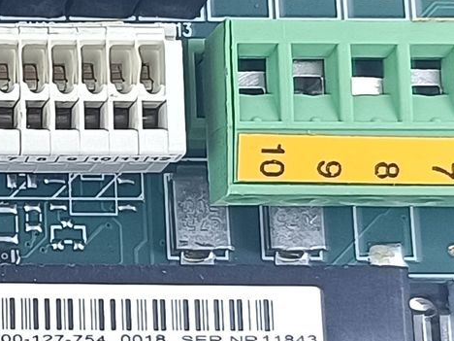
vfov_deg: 34.4
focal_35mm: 41
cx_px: 84
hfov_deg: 43.4
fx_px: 538
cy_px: 258
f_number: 1.88
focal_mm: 5.59
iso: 235
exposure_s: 1/101
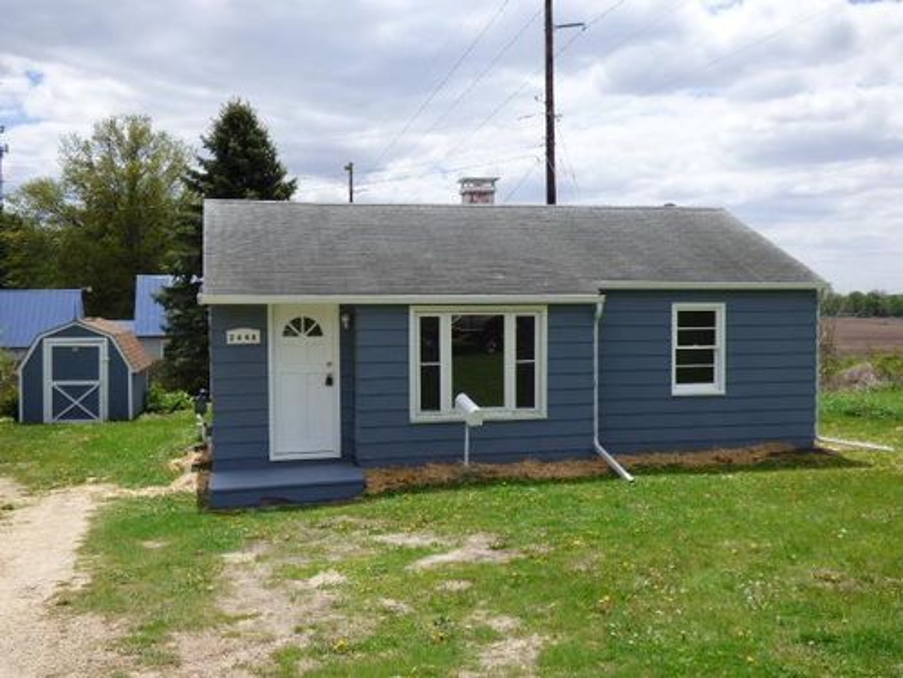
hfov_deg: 47.9
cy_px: 339
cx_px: 452
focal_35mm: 39
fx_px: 1017
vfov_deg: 36.8
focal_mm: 6.8
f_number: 3.5
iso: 100
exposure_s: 1/1300
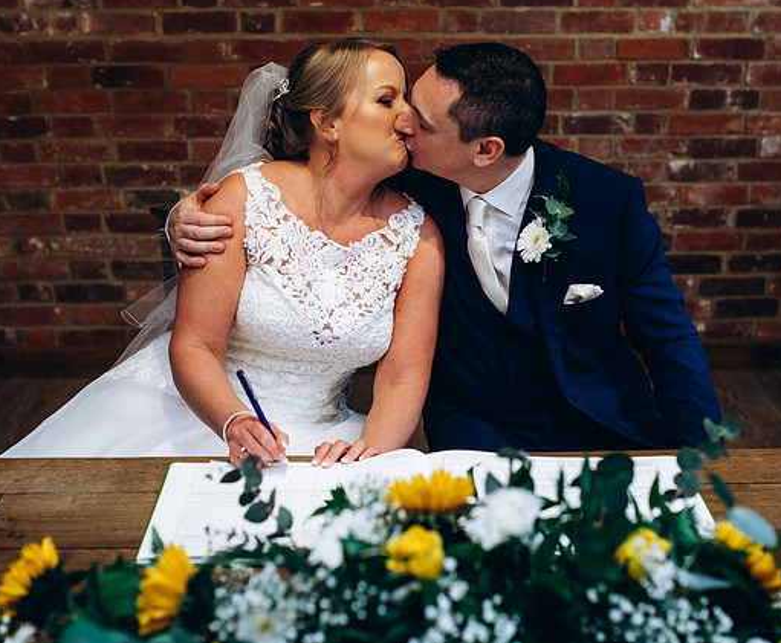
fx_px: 1123
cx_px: 410
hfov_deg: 38.4
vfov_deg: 31.9
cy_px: 276
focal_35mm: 48
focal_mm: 35
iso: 200
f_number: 2.5
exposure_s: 1/100
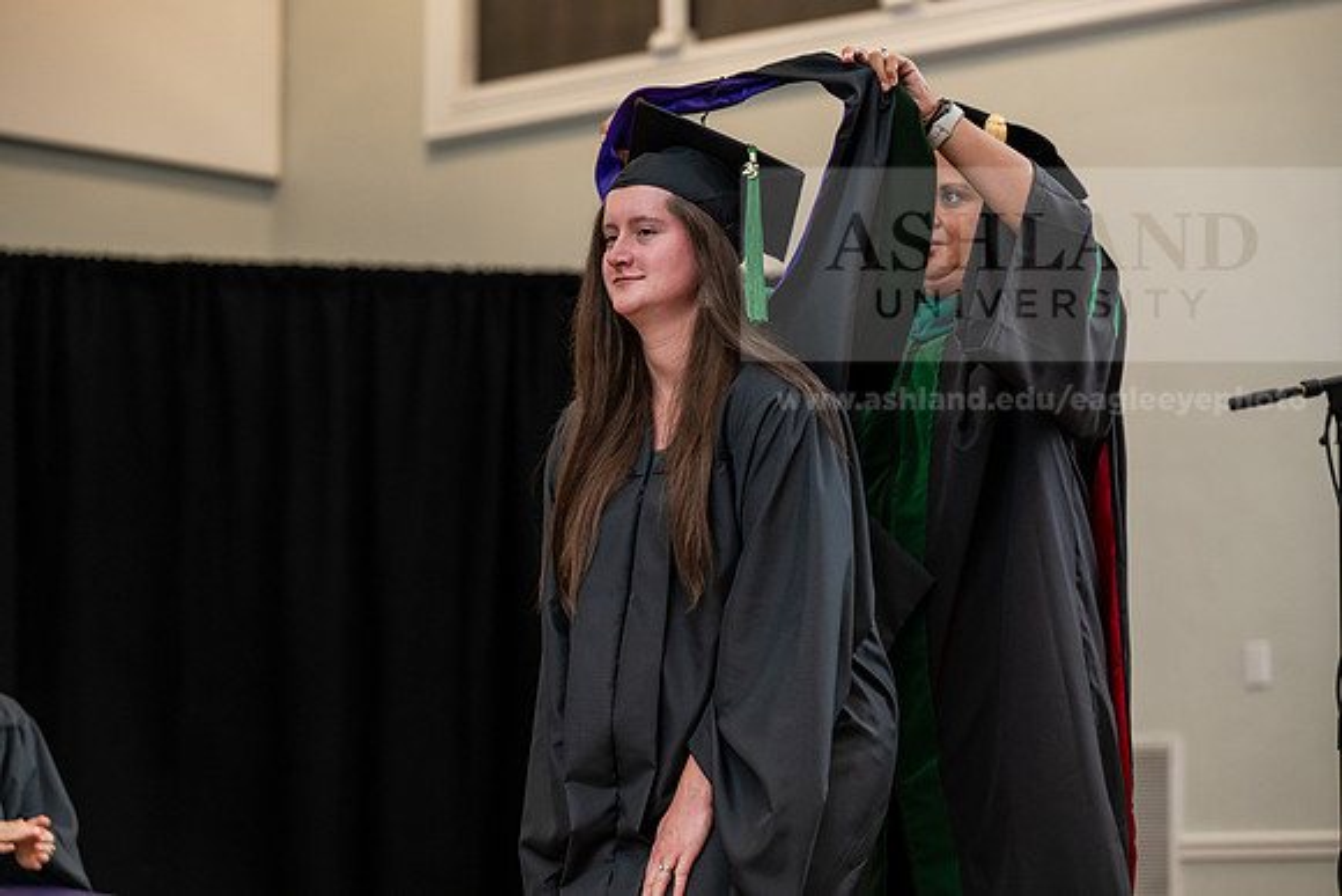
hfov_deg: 19.6
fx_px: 3878
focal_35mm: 104
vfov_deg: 13.2
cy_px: 448
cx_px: 671
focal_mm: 104
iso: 1600
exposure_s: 1/200
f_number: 3.5
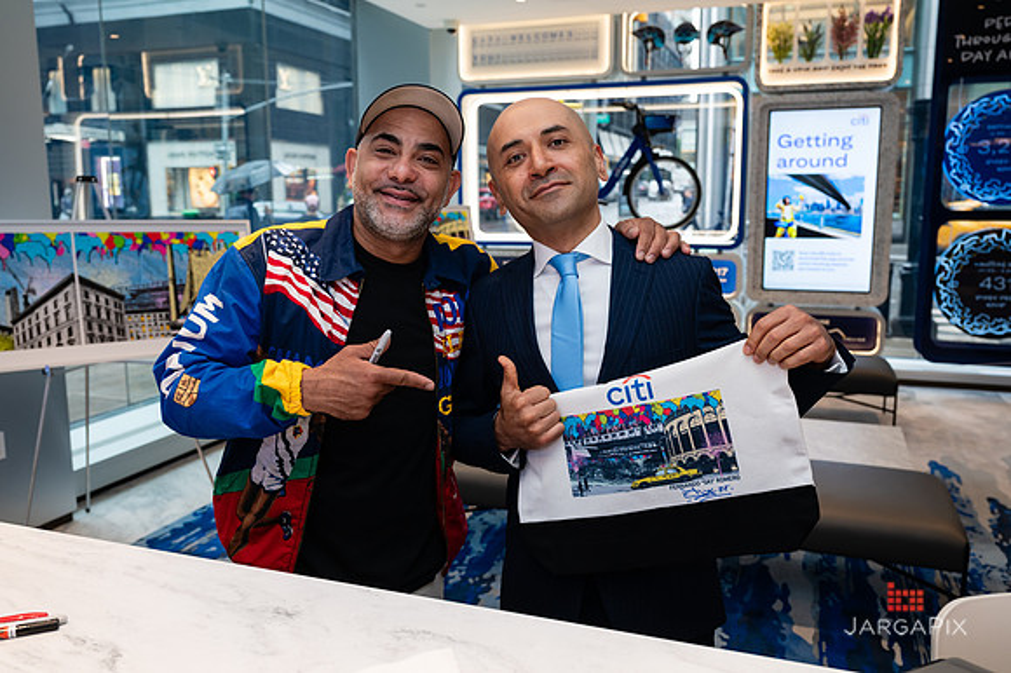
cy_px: 323
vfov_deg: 43.5
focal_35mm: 30
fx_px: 844
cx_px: 504
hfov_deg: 61.9
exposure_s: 1/160
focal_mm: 28
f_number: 4
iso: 400
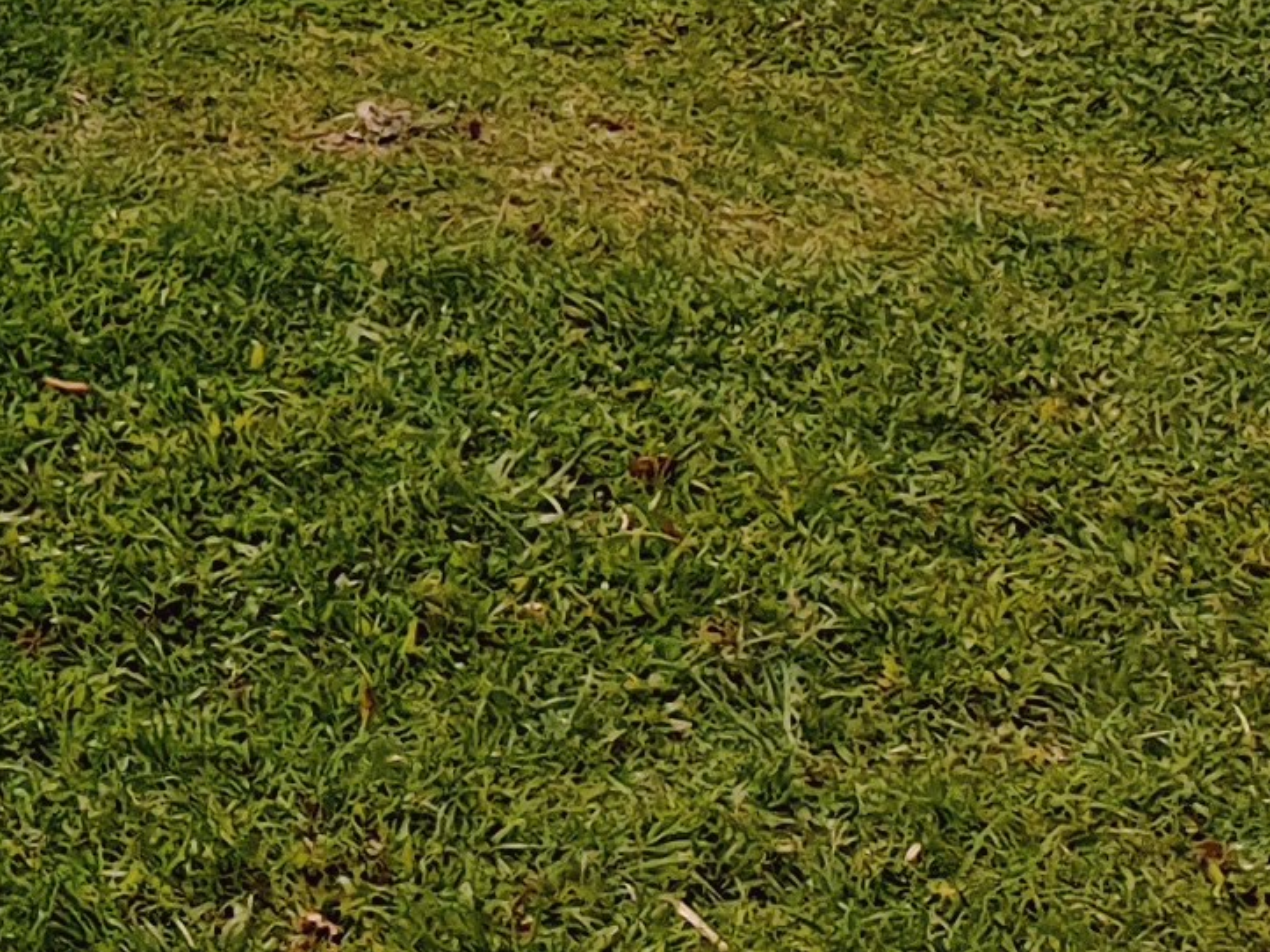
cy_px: -1140
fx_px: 5319
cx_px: -2006
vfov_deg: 9.4
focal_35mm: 145
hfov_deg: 11.0
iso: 50
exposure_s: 1/2500
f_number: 2.4
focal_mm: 4.3
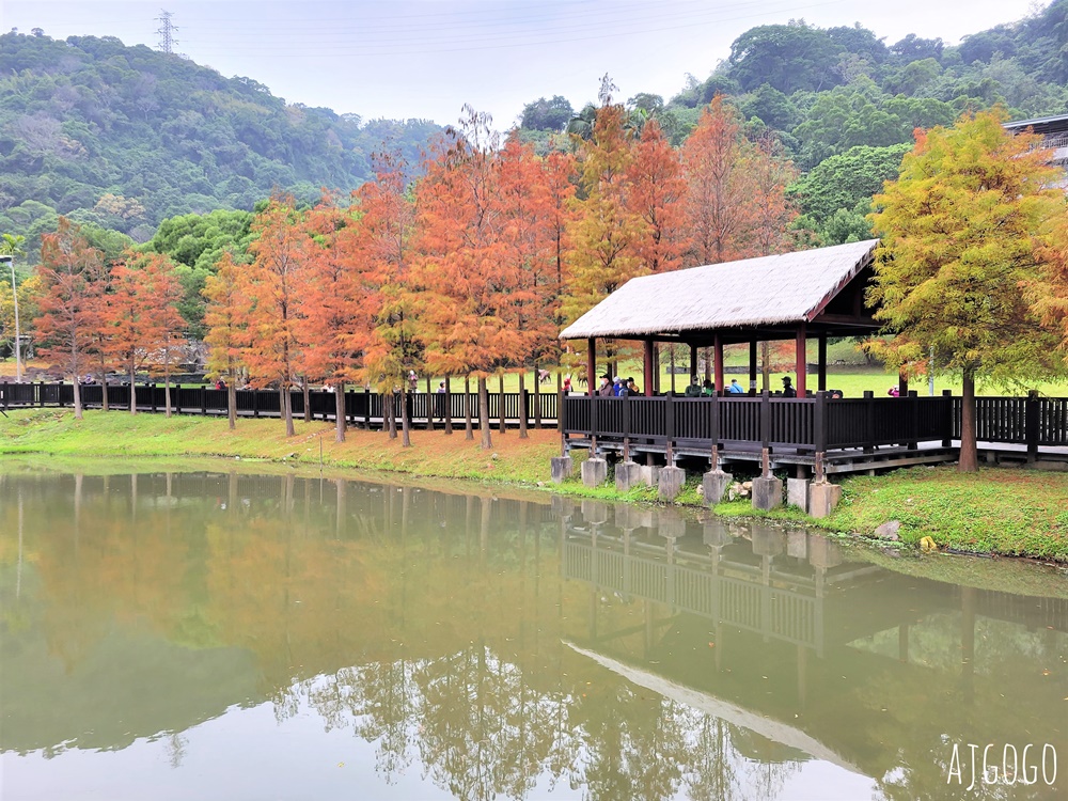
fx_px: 802
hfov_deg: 67.3
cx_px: 534
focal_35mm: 26
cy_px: 400
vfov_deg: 53.1
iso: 80
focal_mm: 5.4
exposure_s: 1/119
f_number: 1.8
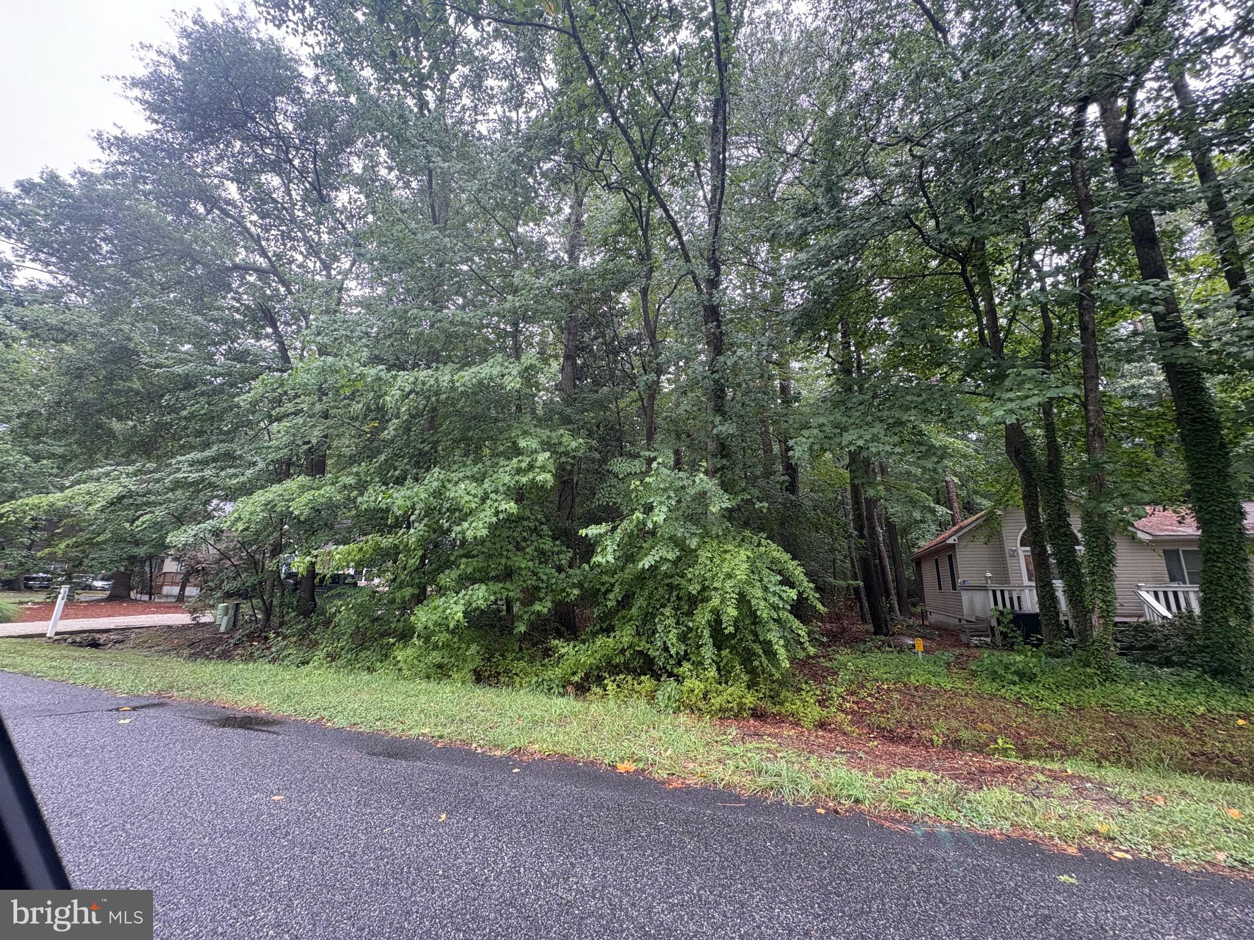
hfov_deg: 102.1
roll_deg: -1.2
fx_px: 507
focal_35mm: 14
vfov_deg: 85.7
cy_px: 470
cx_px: 627
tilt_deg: +12.7
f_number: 2.2
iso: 160
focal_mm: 2.22
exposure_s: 1/99
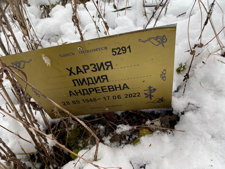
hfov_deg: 67.3
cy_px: 84
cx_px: 112
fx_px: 169
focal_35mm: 26
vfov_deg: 53.1
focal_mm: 4.25
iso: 32
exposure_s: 1/180
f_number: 1.8
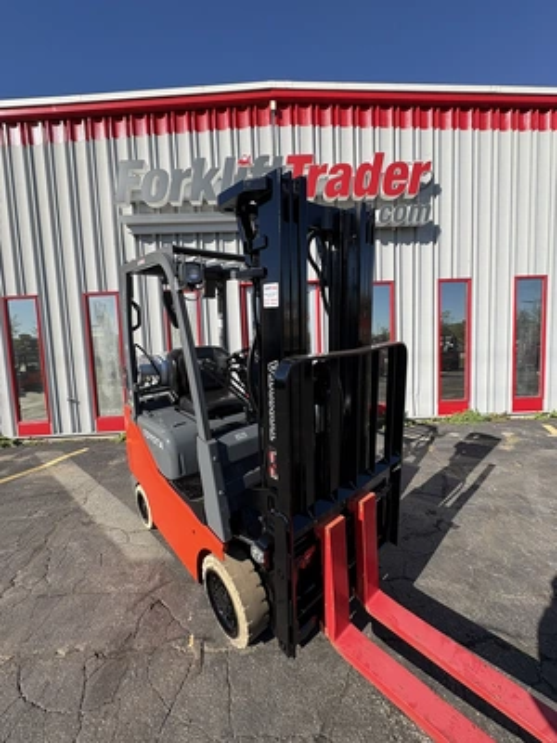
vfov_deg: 102.1
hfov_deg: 85.7
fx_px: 300
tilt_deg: -3.3
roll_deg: +2.9
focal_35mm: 14
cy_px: 372
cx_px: 278
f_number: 2.2
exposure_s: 1/707
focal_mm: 2.22
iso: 64
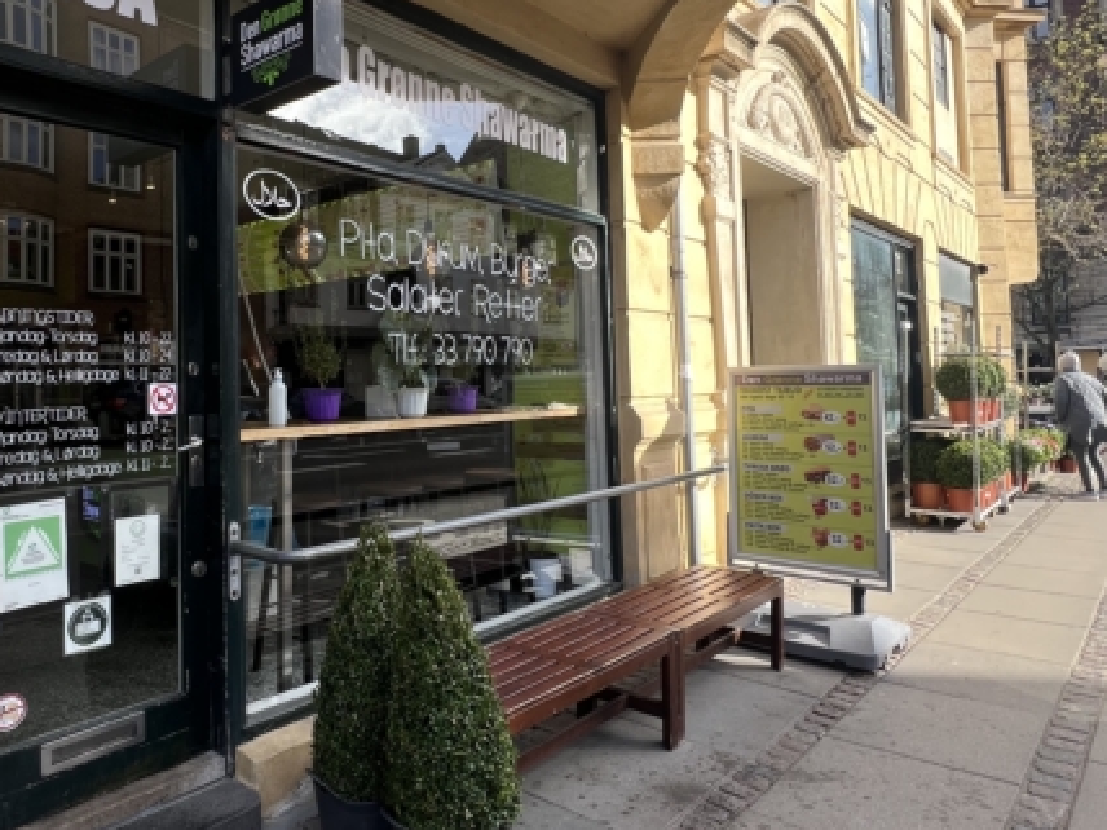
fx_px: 576
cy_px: 352
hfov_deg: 85.2
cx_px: 385
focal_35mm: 18
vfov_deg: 71.2
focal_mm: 1.57
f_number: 1.8
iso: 32
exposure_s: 1/244
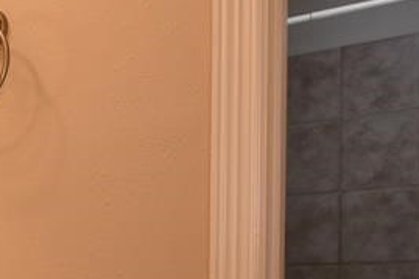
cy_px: 291
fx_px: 710
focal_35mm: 61
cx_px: -86
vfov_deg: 21.3
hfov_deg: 28.5
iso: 200
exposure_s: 1/60
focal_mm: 11
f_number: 4
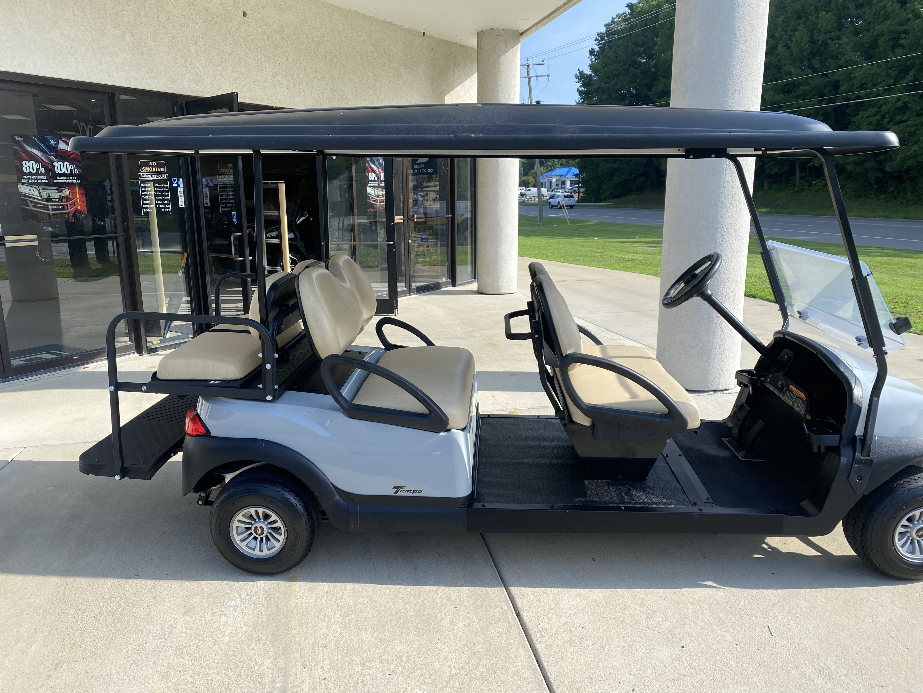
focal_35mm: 26
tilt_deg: -11.5
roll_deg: +0.5
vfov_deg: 53.1
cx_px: 462
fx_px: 693
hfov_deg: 67.3
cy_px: 346
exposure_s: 1/1464
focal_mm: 4.25
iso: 32
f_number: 1.8
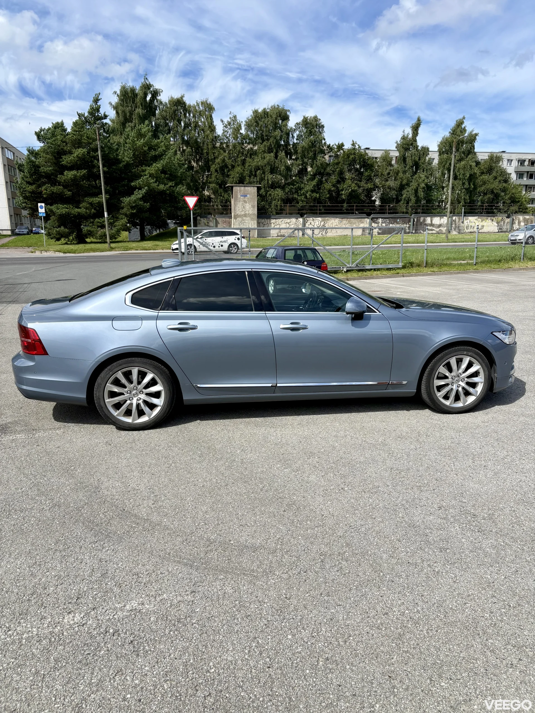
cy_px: 356
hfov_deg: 53.1
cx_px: 268
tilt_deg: -13.2
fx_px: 536
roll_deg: +0.1
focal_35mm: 26
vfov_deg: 67.3
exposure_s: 1/3448
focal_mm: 5.96
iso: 50
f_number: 1.6
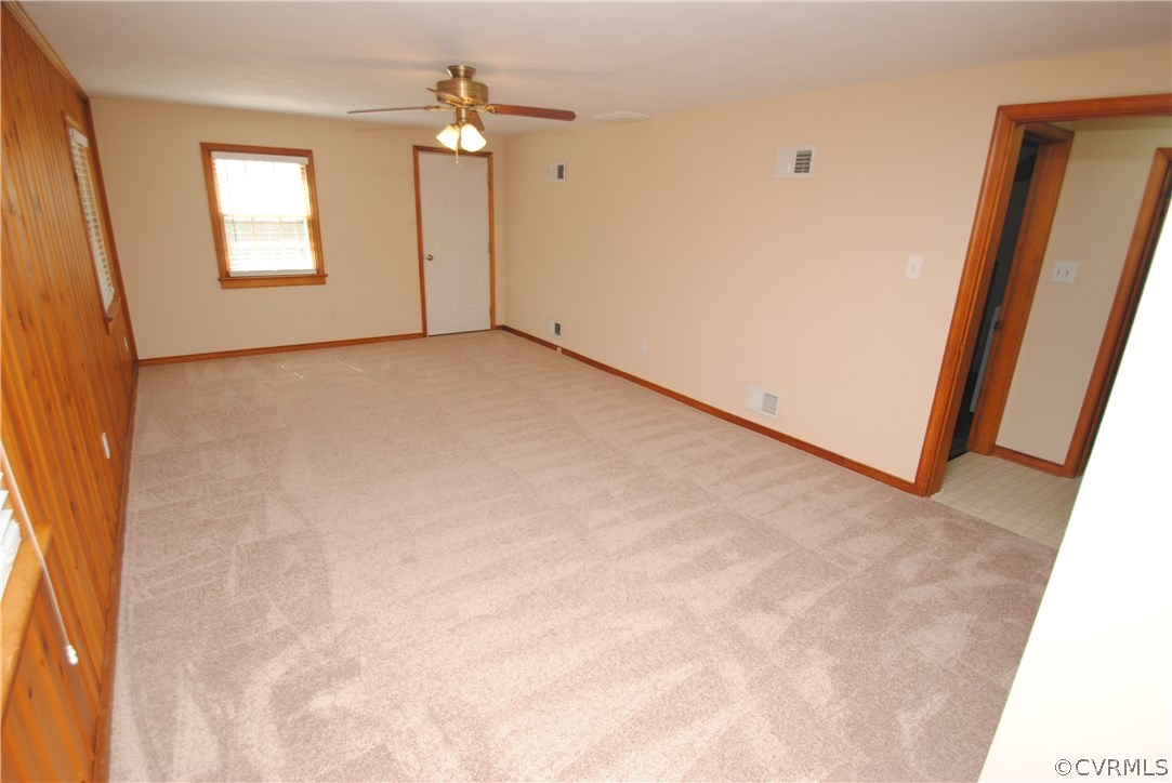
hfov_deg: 92.4
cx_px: 586
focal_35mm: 17
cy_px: 392
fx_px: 562
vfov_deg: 69.8
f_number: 4
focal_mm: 11.5
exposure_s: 1/60
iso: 200
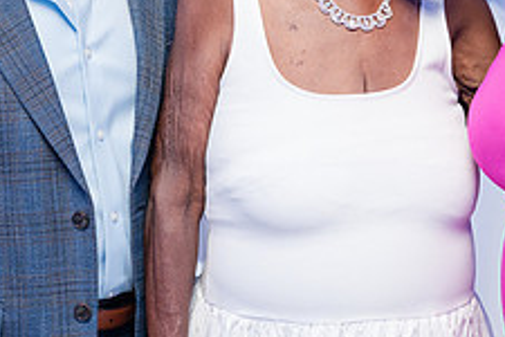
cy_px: 17
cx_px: 325
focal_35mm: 134
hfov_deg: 15.3
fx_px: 1880
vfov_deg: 10.2
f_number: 4
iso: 4000
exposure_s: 1/250
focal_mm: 52
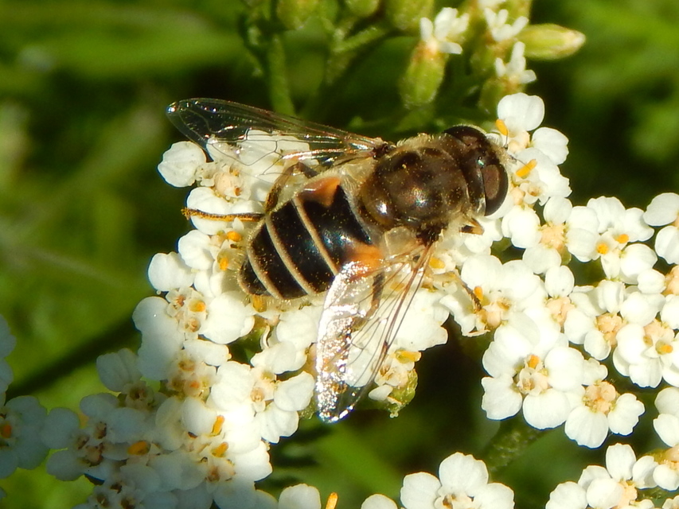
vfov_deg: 14.2
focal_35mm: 104
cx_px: 340
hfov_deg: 18.9
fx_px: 2040
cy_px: 254
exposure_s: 1/1500
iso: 125
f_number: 4.5
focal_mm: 18.7
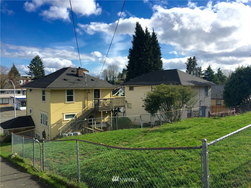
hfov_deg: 61.7
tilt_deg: -2.8
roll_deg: -0.3
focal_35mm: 29
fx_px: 210
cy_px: 94
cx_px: 126
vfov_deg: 48.2
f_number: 2.2
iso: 32
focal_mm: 4.15
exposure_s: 1/2083
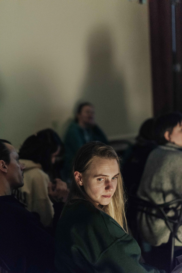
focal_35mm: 50
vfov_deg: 39.6
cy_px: 136
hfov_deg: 27.0
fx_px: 379
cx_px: 91
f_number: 1.8
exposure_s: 1/100
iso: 4000
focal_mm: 50
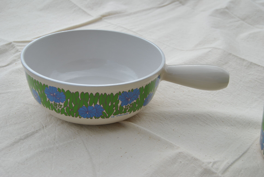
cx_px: 132
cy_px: 88
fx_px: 308
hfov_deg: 46.3
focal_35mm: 42
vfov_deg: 32.0
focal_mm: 28
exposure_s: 1/200
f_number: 7.1
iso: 100
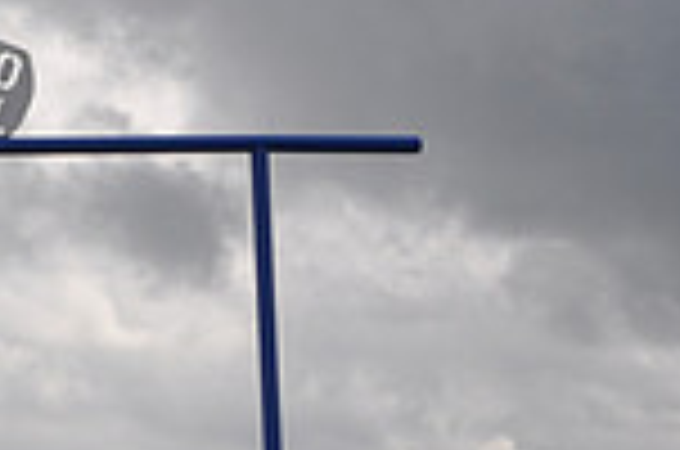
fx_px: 3035
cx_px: -104
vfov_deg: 8.5
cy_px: 335
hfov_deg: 12.5
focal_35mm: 161
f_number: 8
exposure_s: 1/250
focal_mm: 28
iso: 200
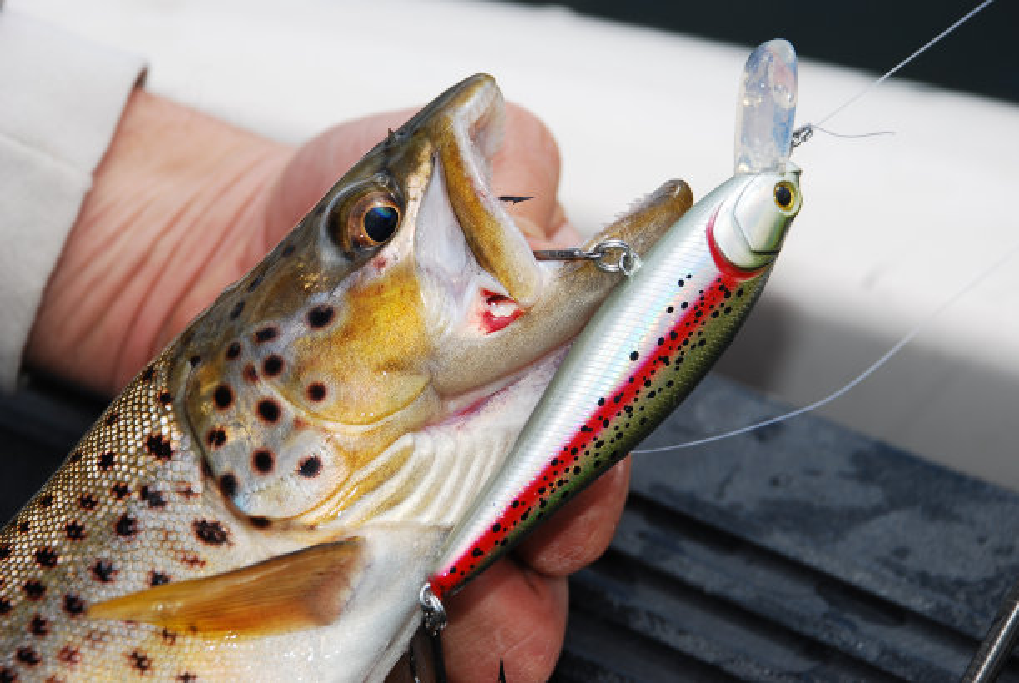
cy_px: 342
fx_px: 3614
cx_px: 510
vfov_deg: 10.8
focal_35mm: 128
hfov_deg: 16.0
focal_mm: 85
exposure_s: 1/200
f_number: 8
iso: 100
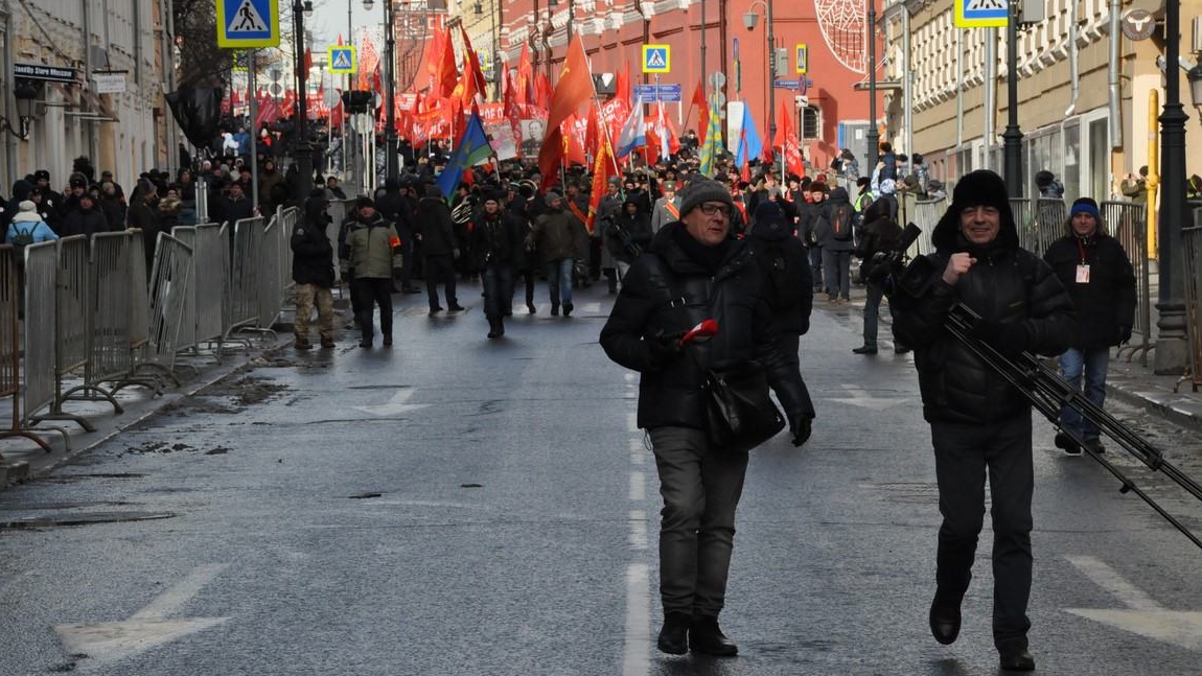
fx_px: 4526
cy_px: 332
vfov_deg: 8.5
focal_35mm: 142
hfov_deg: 15.1
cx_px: 599
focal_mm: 90
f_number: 11
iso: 1000
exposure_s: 1/500
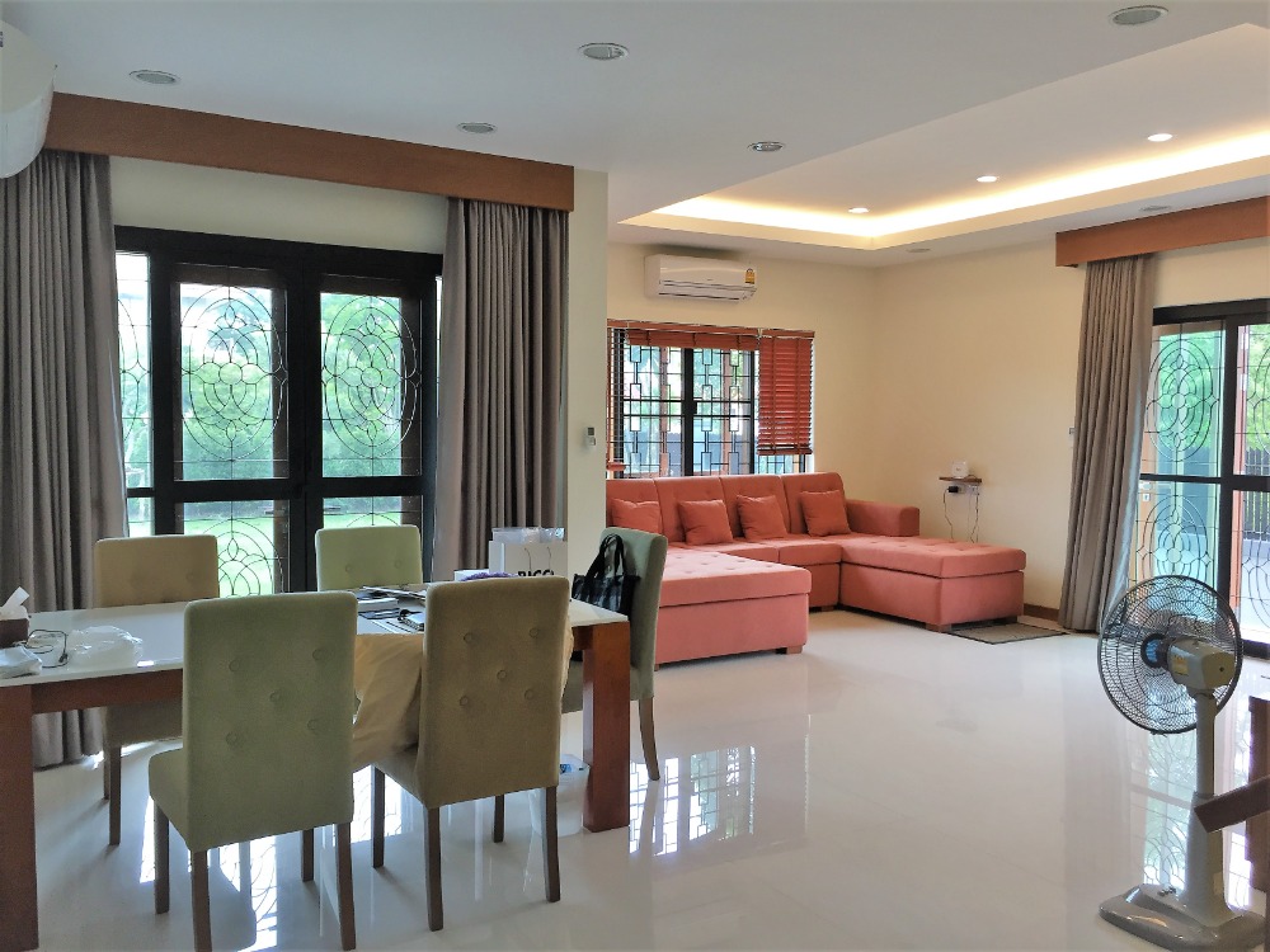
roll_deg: -1.1
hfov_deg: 61.7
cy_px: 476
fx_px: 1064
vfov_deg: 48.2
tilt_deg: -3.3
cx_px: 635
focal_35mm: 29
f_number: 2.2
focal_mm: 4.15
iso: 32
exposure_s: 1/33
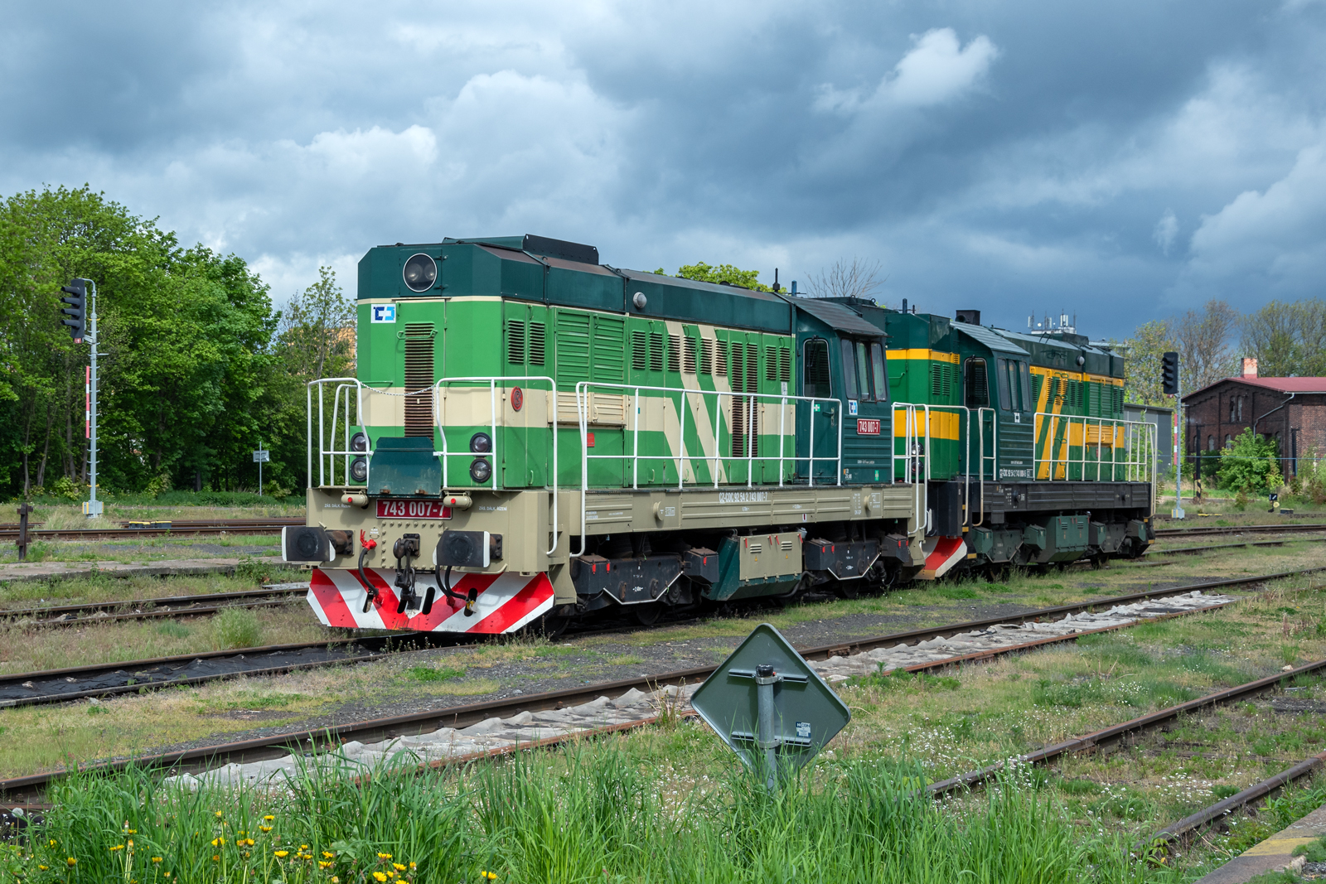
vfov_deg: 26.0
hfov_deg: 38.2
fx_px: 1915
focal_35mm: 52
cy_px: 442
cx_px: 663
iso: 200
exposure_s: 1/640
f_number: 9
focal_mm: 35
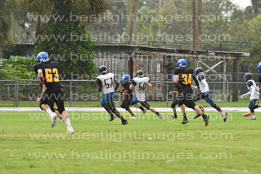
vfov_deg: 6.5
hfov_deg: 9.8
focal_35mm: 210
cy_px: 87
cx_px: 130
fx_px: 1523
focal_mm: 140
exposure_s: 1/800
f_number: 4
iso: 1000
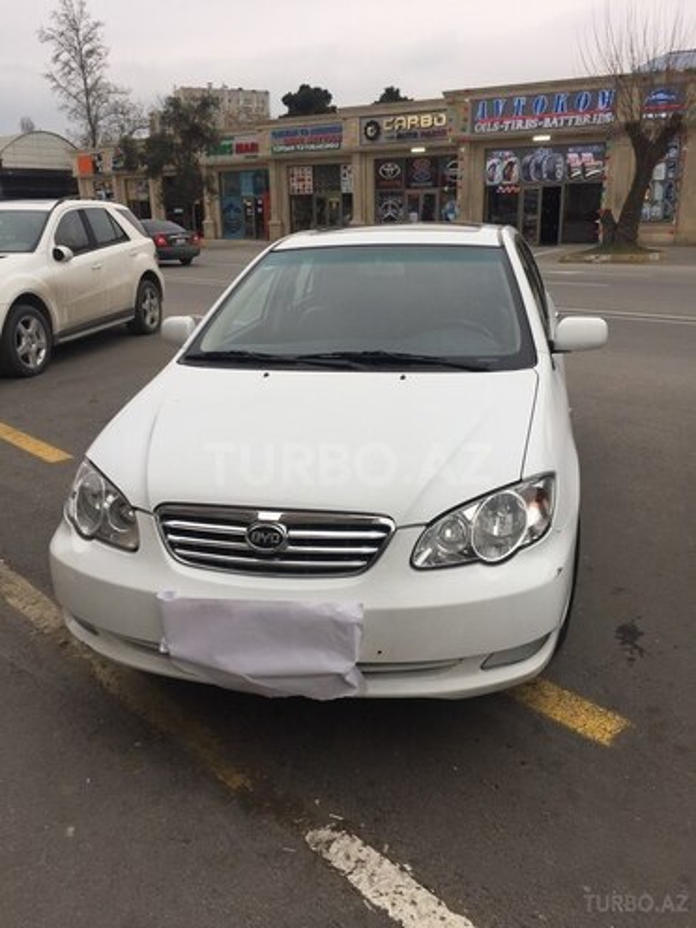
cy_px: 464
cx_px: 348
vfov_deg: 61.7
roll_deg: +1.2
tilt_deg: -17.9
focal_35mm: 29
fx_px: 777
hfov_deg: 48.2
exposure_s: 1/246
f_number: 2.2
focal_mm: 4.15
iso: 32
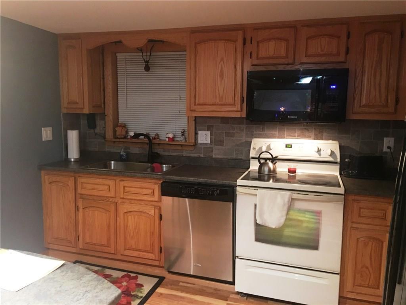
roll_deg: -0.6
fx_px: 340
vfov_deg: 48.2
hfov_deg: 61.7
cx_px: 203
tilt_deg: -7.1
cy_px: 152
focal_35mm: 29
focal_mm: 4.15
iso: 100
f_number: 2.2
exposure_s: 1/4
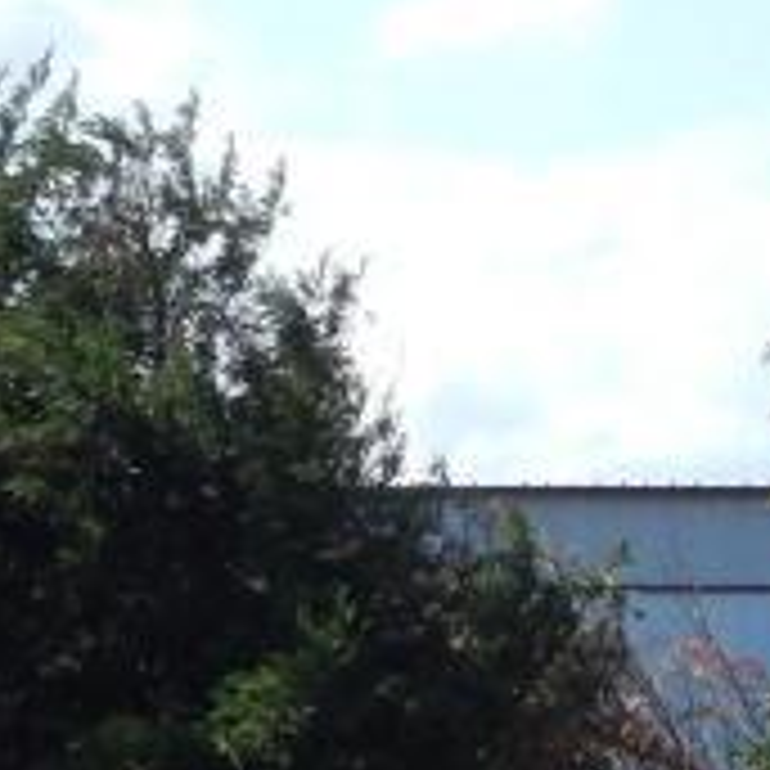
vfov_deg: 4.7
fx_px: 9211
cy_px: 1211
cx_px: -531
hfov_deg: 4.7
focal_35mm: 366
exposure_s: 1/640
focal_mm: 12.3
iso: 125
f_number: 4.1
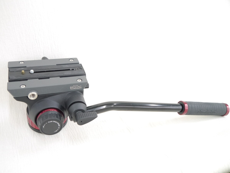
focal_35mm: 36
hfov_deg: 51.4
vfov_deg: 39.7
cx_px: 115
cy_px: 86
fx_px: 239
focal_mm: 18
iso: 1600
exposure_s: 1/100
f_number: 4.5
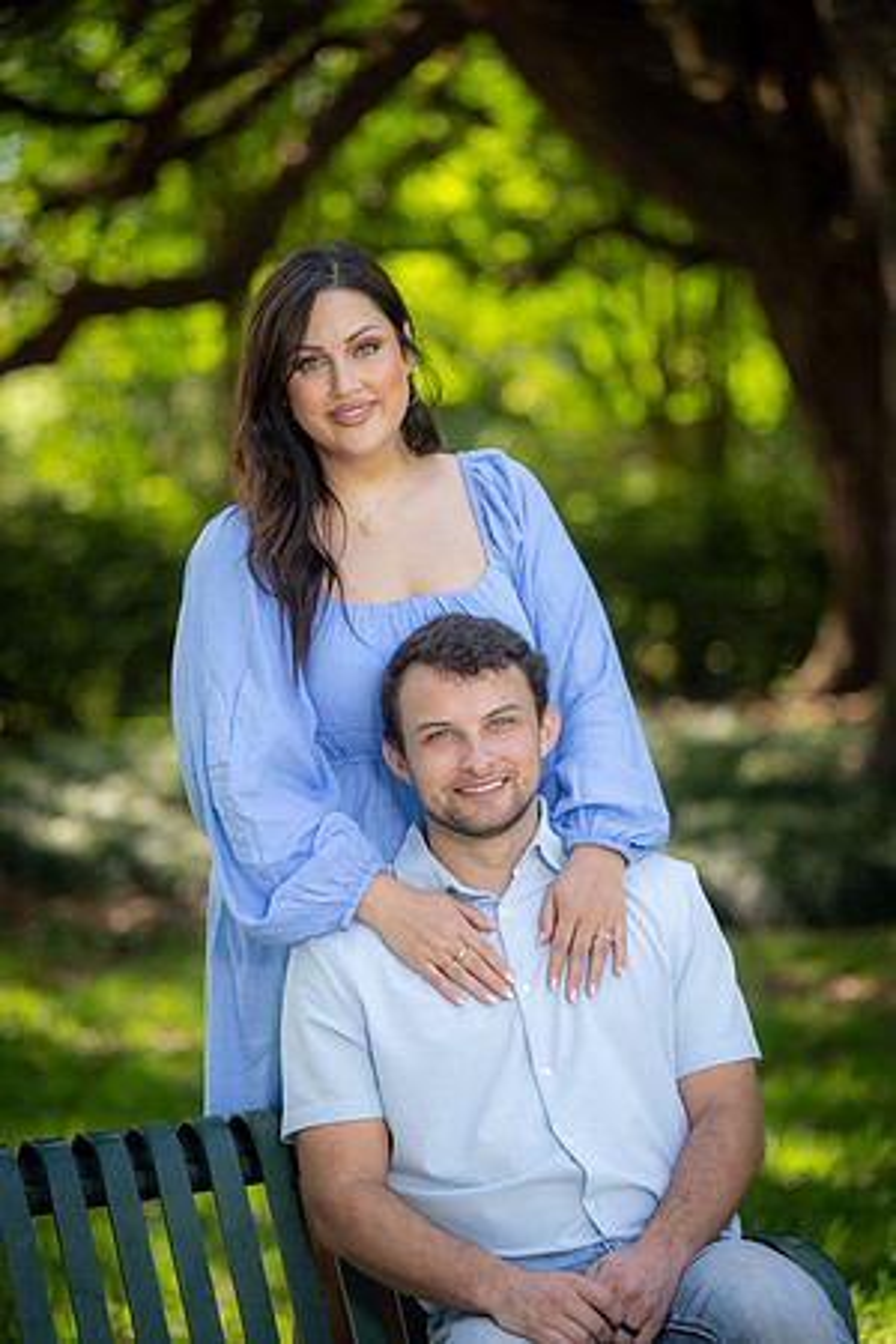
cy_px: 672
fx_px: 4106
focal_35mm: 110
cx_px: 448
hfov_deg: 12.5
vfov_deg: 18.6
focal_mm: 110
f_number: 2.8
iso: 100
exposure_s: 1/125
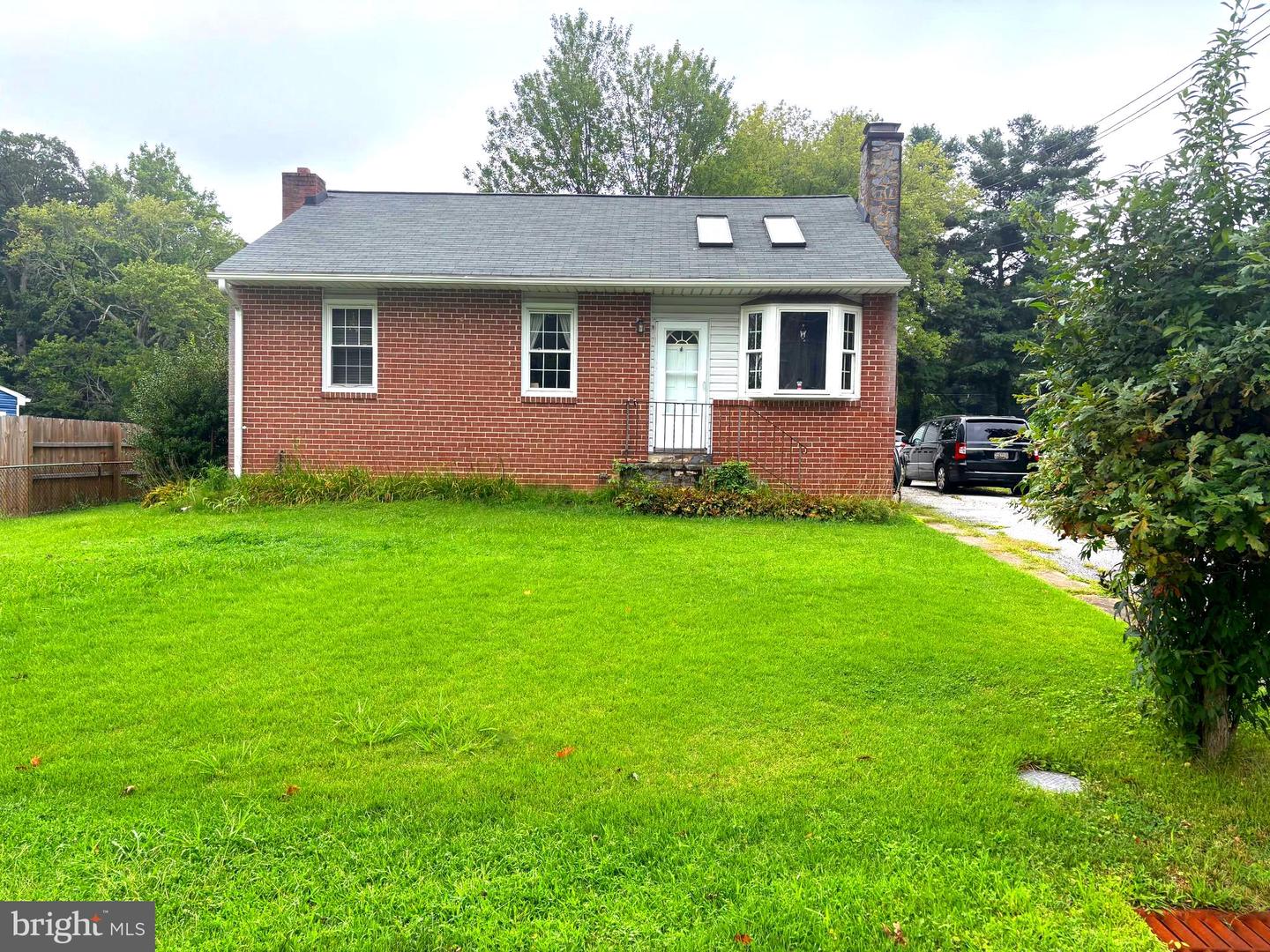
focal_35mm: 26
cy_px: 476
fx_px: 954
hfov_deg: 67.3
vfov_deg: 53.1
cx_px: 635
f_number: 1.6
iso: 50
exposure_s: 1/597
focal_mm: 5.96
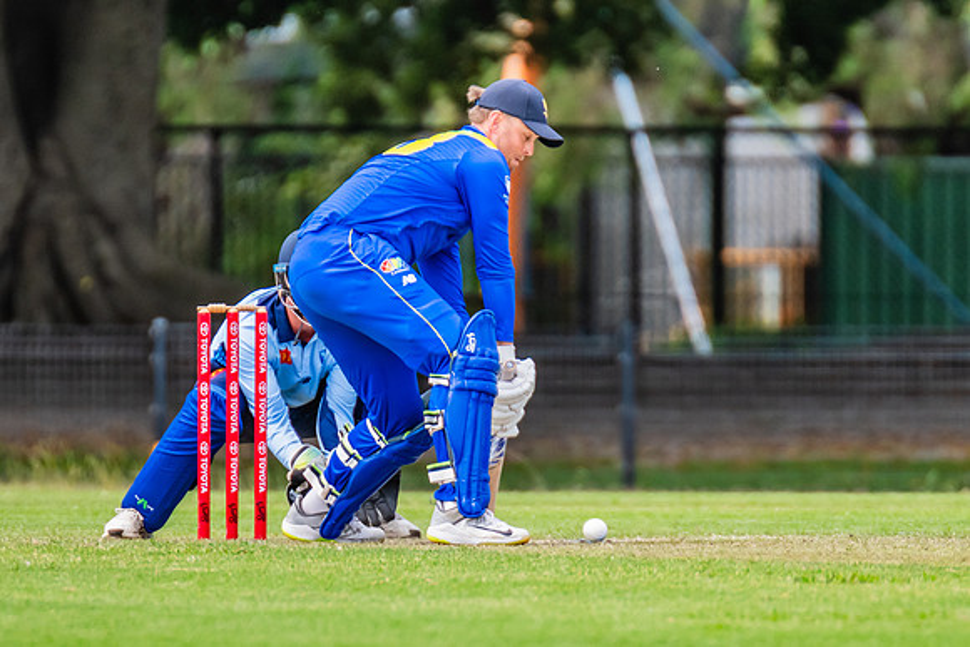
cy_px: 290
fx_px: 27886
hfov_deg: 2.0
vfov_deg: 1.3
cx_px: 447
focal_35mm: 1035
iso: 800
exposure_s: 1/1600
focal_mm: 600
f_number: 6.3
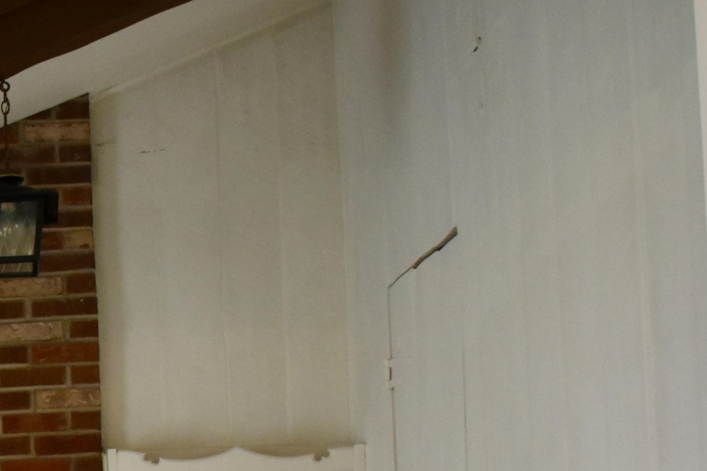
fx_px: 1636
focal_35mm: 83
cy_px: 608
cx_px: -103
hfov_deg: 22.7
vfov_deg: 15.6
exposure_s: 1/125
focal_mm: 21
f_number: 3.8
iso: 1100
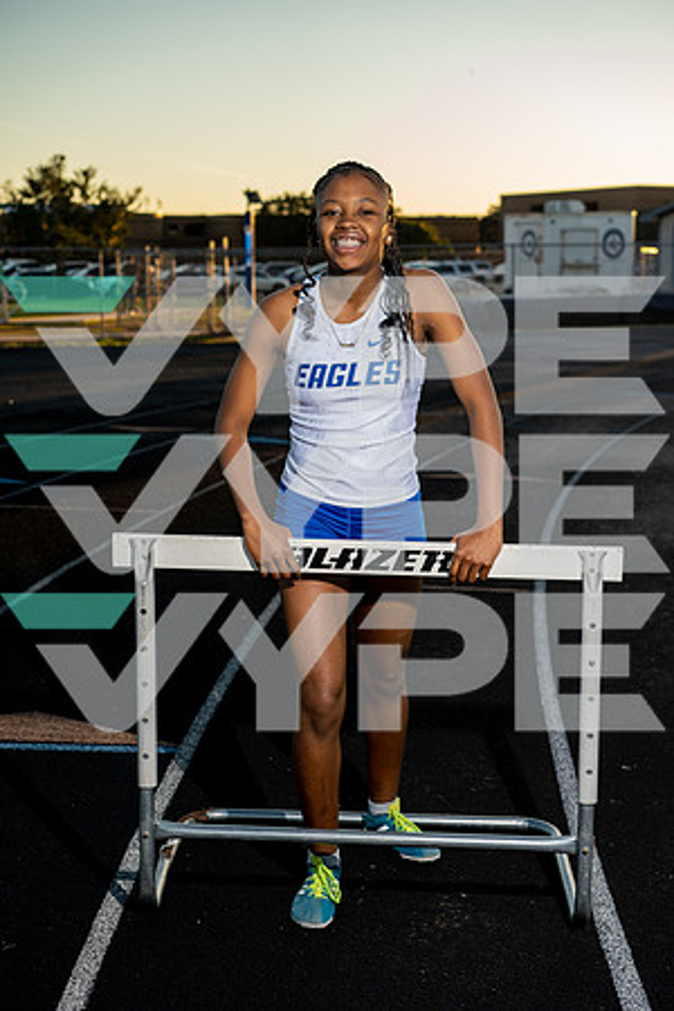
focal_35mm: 55
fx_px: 1544
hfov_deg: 24.6
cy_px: 506
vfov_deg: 36.2
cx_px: 337
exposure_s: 1/200
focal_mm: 55
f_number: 4.5
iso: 125
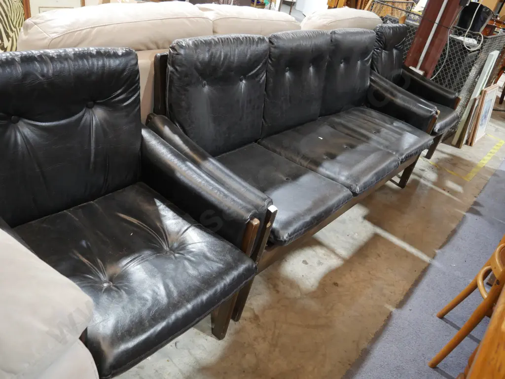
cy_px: 190
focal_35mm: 30
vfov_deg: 46.8
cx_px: 252
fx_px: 438
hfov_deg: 59.9
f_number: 3.6
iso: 1600
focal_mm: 15
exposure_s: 1/60
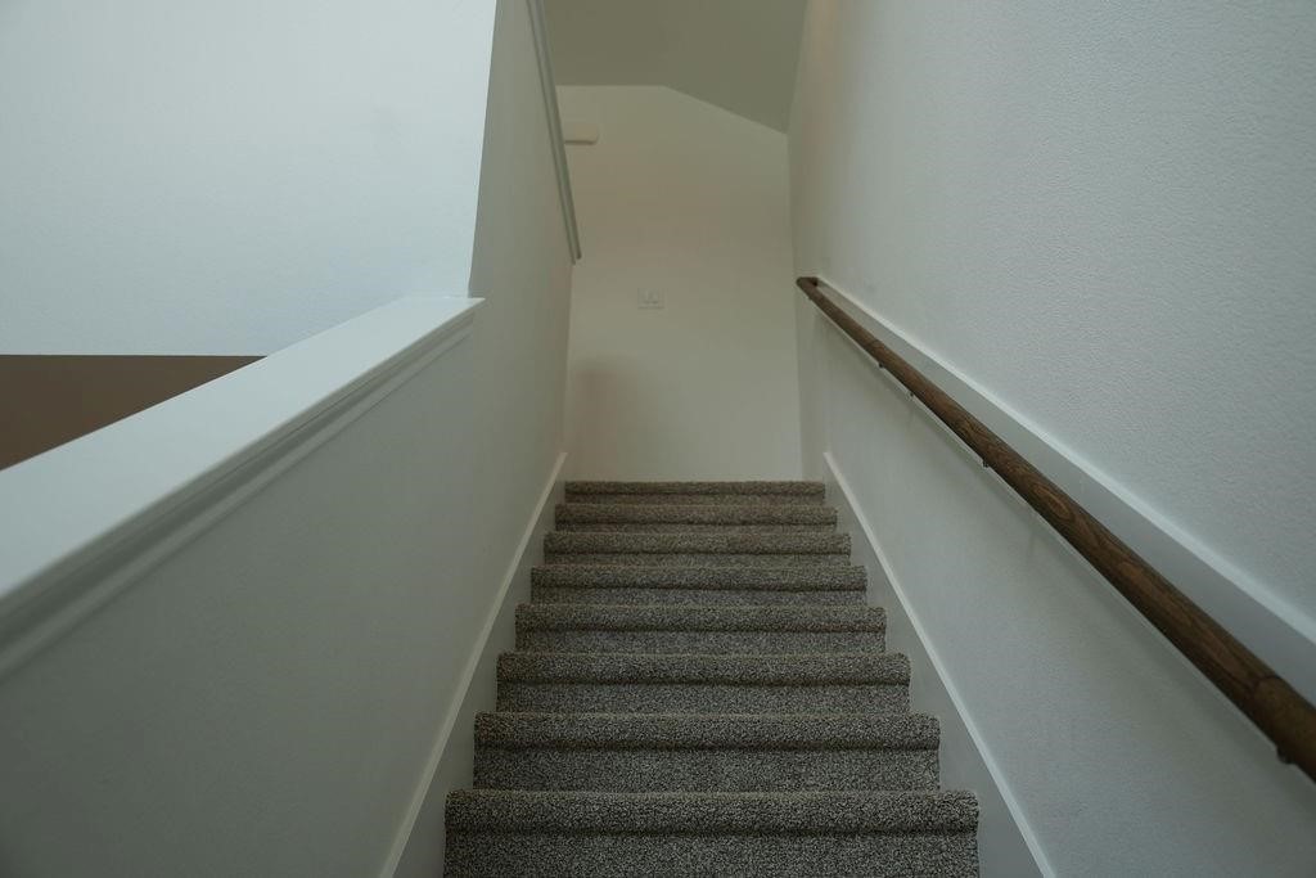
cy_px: 439
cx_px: 658
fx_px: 1060
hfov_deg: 63.7
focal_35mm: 29
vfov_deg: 45.0
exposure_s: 1/160
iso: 250
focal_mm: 29
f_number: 4
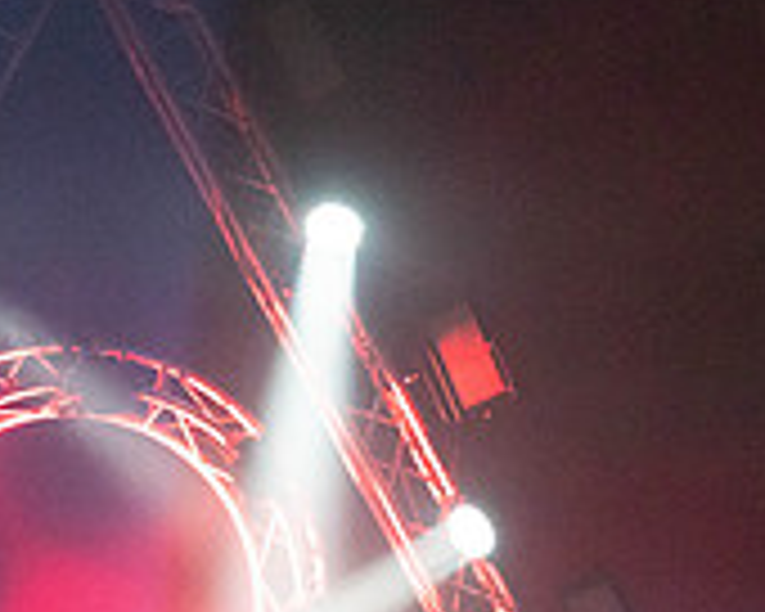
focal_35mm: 472
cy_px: 808
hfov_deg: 4.1
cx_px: 356
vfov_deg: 3.3
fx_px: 10687
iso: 6400
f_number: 5.6
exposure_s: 1/250
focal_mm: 147
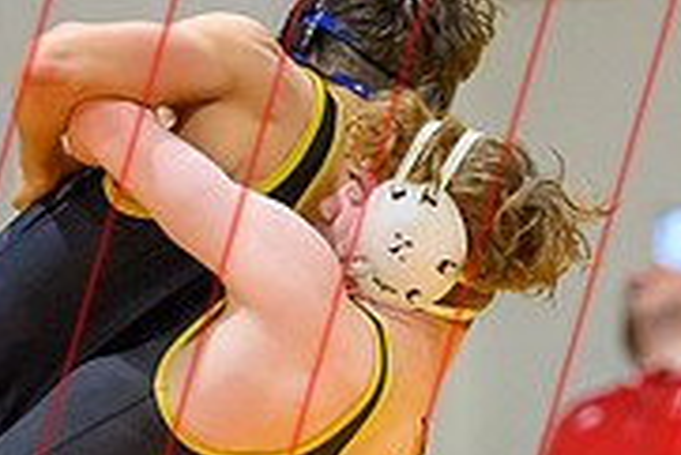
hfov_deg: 4.1
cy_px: 617
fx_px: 9541
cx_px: 82
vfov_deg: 2.7
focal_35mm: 504
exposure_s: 1/800
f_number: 2.8
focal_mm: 145
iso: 11400
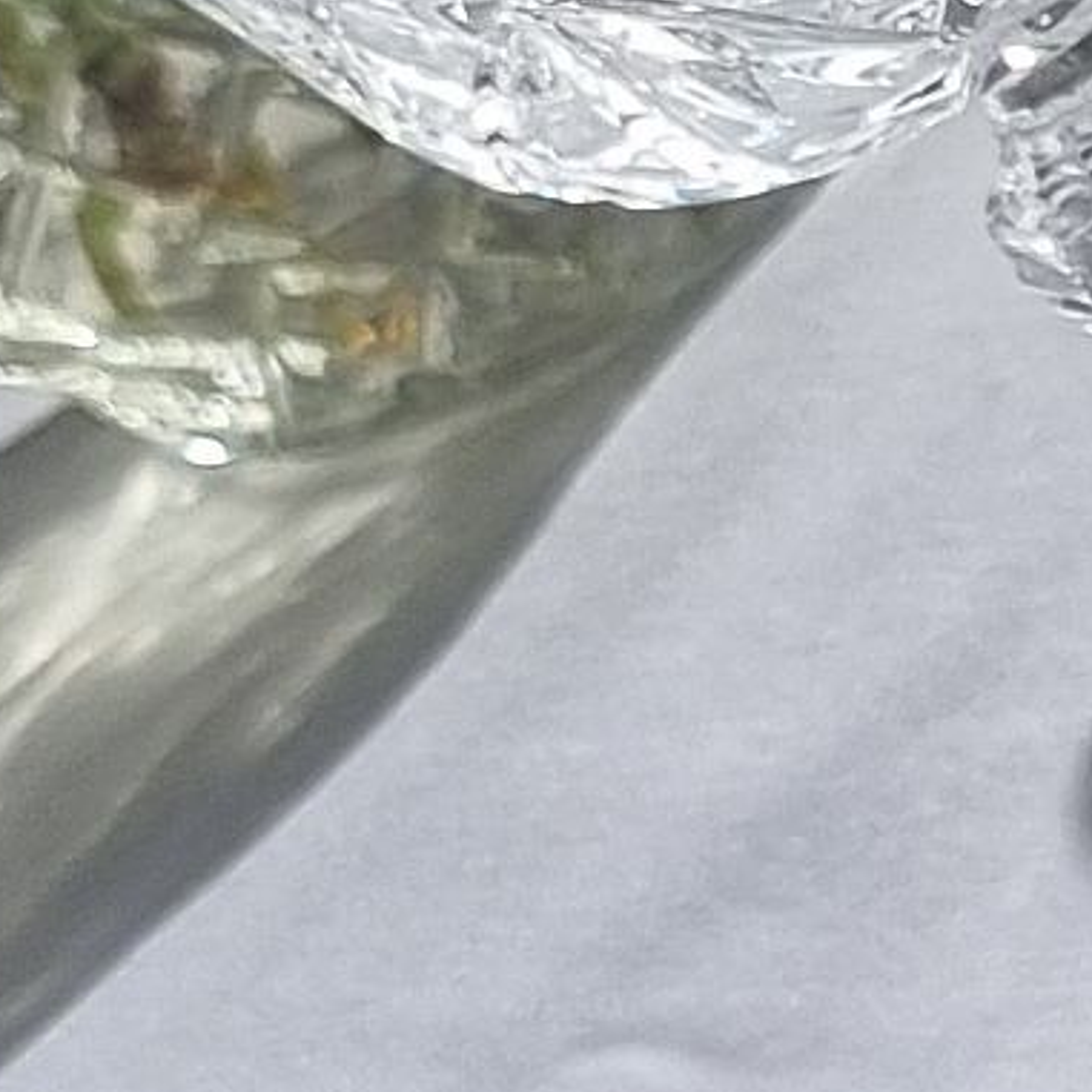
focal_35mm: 243
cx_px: 2800
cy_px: 1754
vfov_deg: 7.1
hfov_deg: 6.8
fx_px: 8673
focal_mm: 5.4
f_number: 1.8
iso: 50
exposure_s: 1/1112
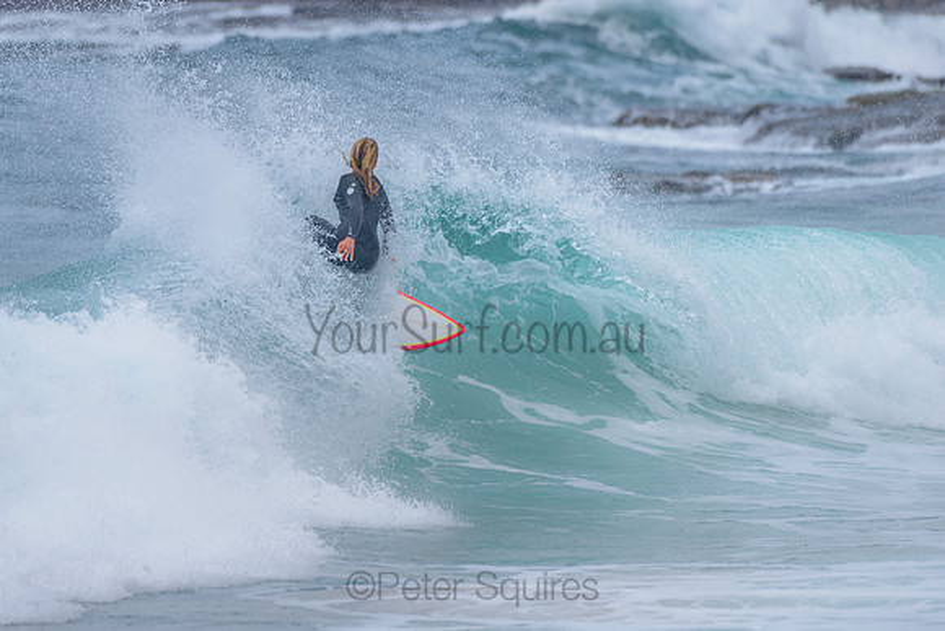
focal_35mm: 613
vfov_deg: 2.2
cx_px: 366
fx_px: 16087
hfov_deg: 3.4
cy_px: 244
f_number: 5.6
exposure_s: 1/2000
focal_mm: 500
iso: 450
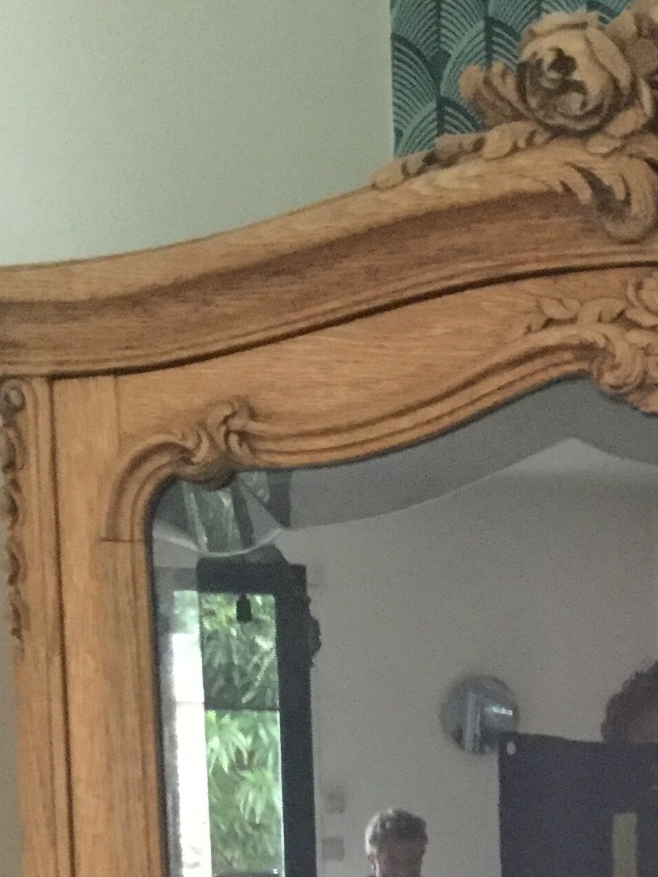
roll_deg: -0.1
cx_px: 736
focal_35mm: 80
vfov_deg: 22.6
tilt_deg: -6.7
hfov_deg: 17.8
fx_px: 2027
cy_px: 1041
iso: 500
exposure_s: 1/17
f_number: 2.4
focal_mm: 3.3
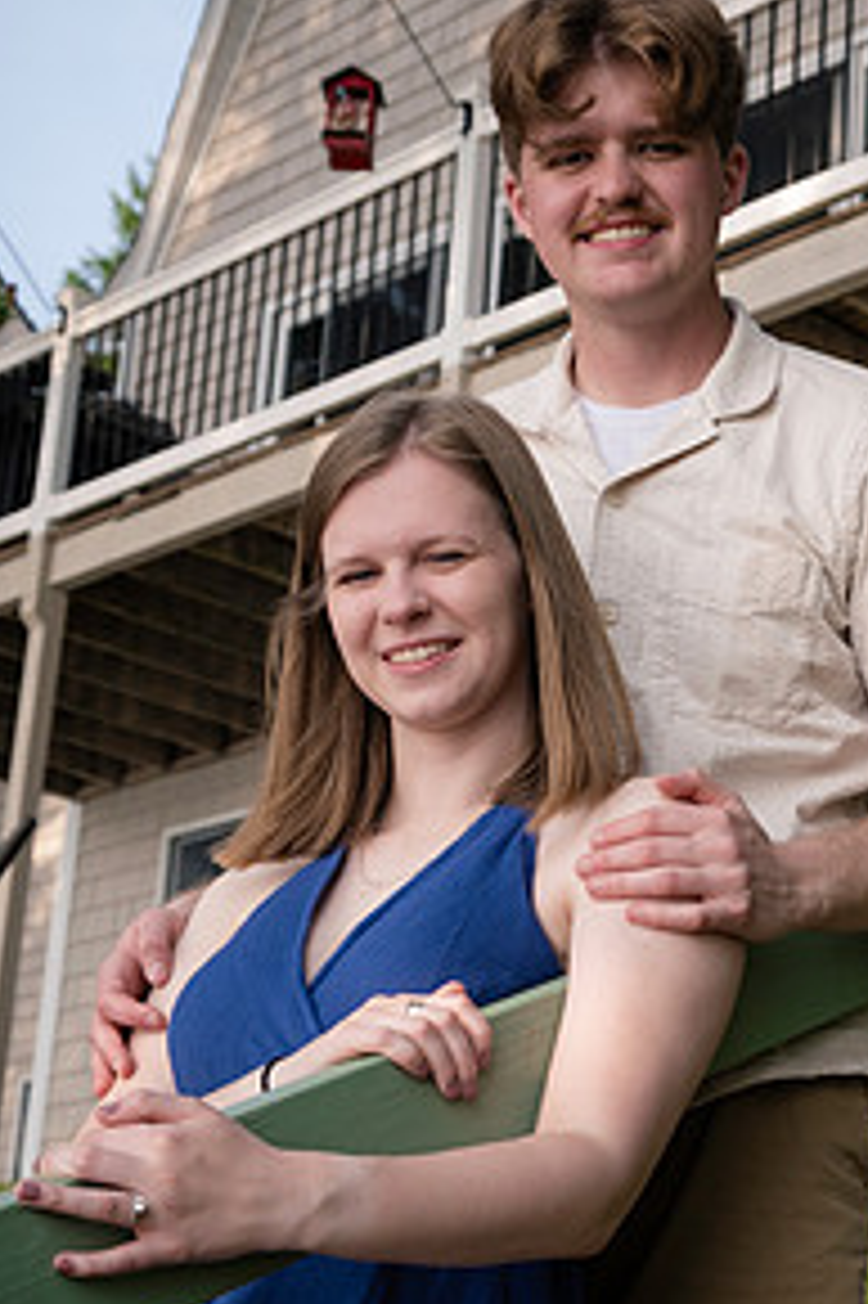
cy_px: 787
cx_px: 598
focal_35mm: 76
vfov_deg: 26.6
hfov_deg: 17.9
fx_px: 2752
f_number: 5.6
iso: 320
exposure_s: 1/400
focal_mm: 32.9
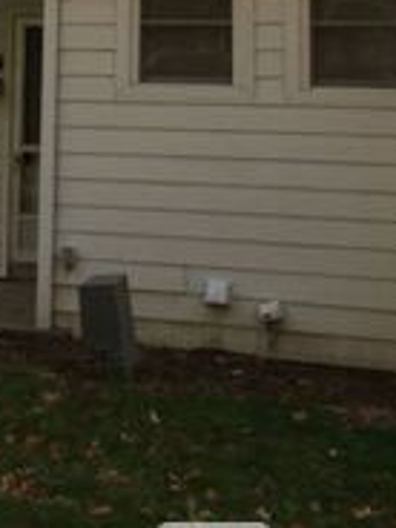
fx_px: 1205
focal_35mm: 79
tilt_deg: +7.3
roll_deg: -0.3
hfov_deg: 18.5
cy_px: -80
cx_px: 82
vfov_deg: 23.0
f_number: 2.2
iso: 32
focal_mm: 4.15
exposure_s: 1/1282
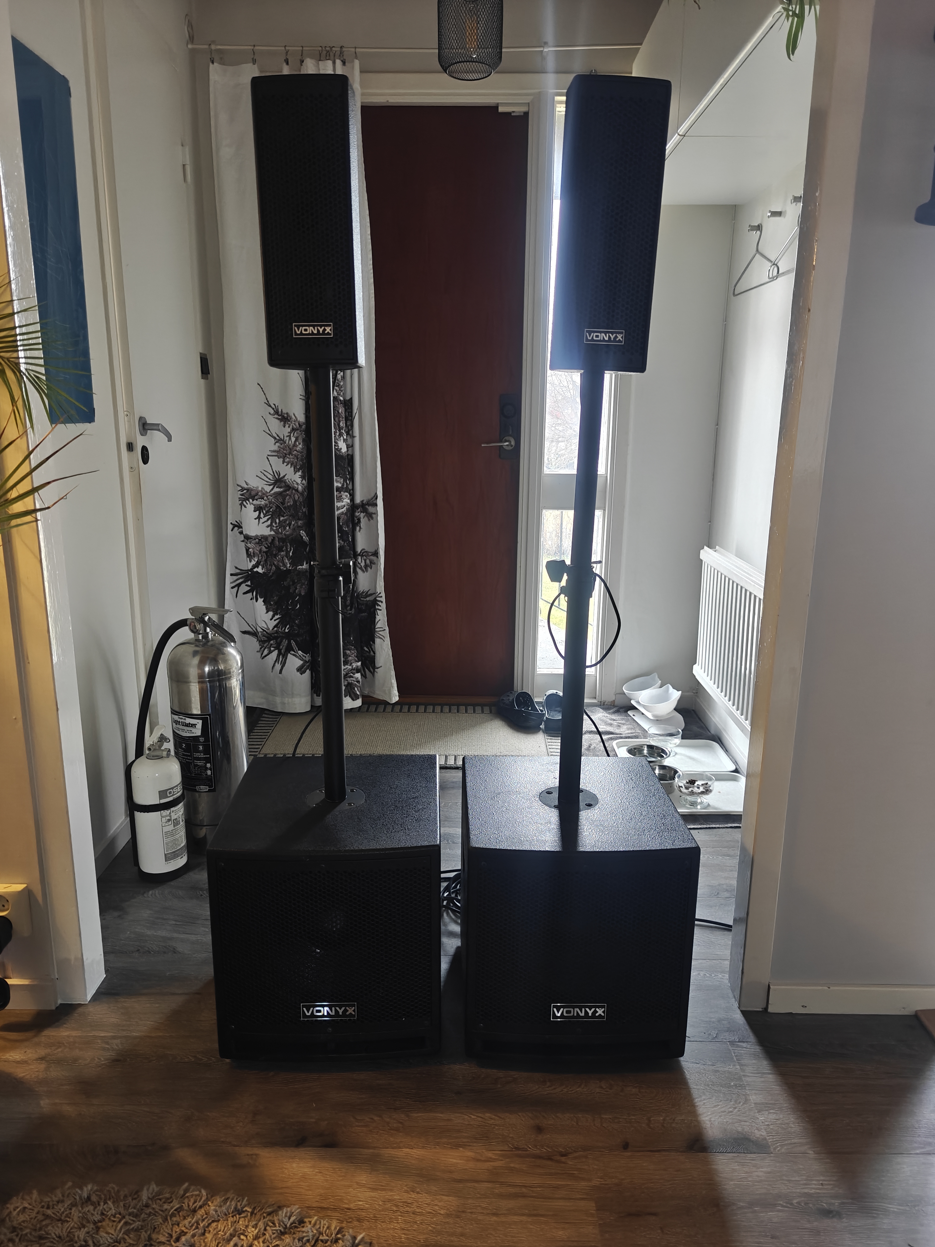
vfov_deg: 73.9
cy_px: 624
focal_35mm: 23
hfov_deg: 58.9
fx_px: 828
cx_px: 468
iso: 2000
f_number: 1.6
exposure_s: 1/62
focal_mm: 6.06
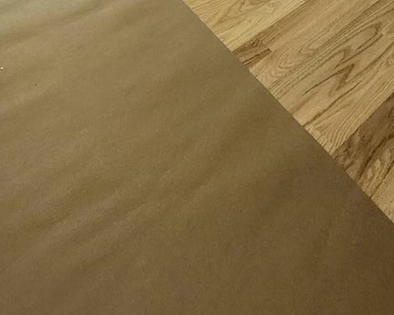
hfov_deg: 43.8
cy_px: -267
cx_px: 200
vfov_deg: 21.3
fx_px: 490
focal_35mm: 42
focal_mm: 1.74
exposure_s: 1/60
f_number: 2.2
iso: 100
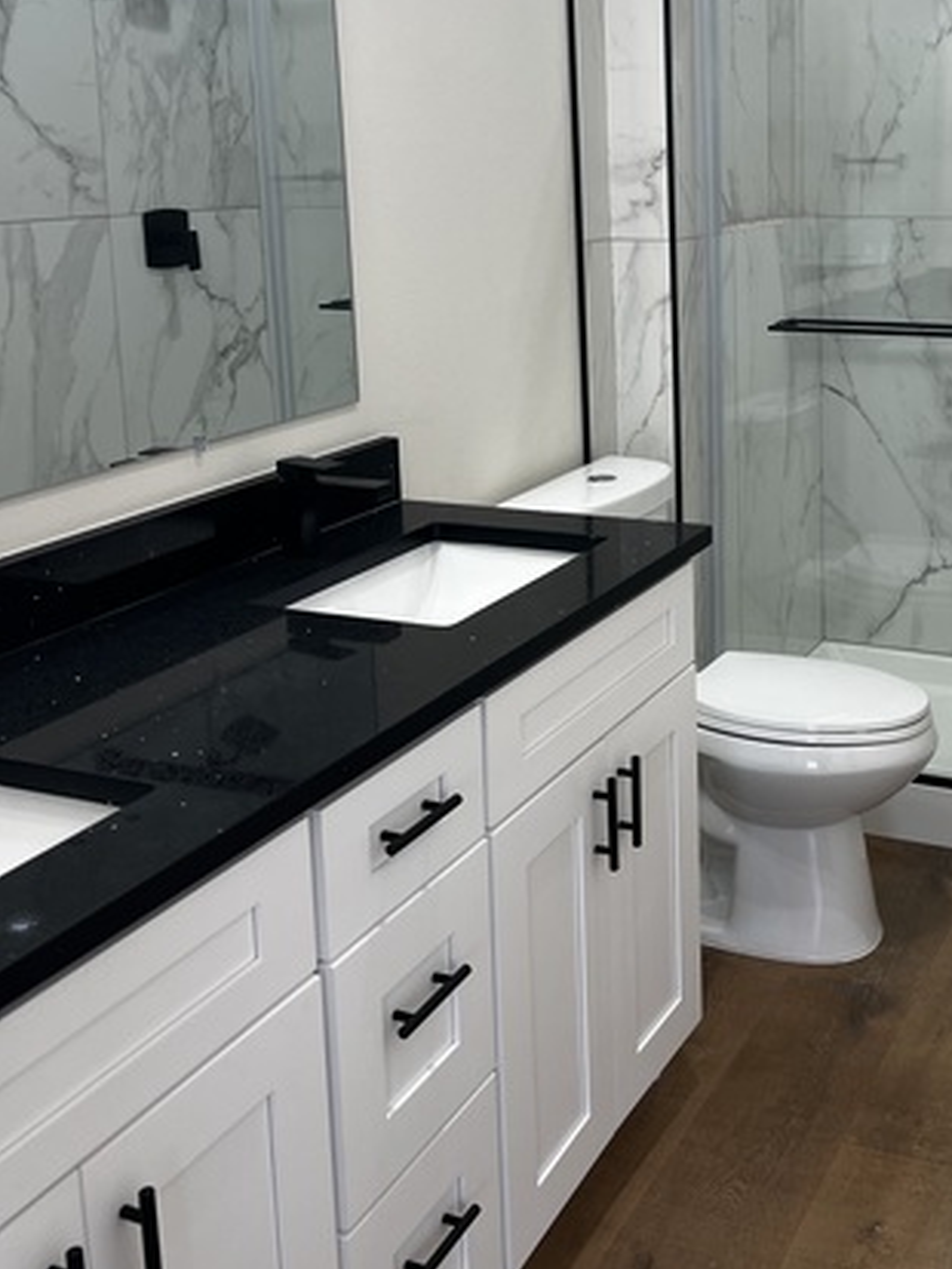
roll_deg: +0.5
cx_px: 765
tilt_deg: -10.3
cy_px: 407
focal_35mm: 42
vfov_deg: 44.0
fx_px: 1539
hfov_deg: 33.4
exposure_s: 1/120
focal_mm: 5.7
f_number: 1.5
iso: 50
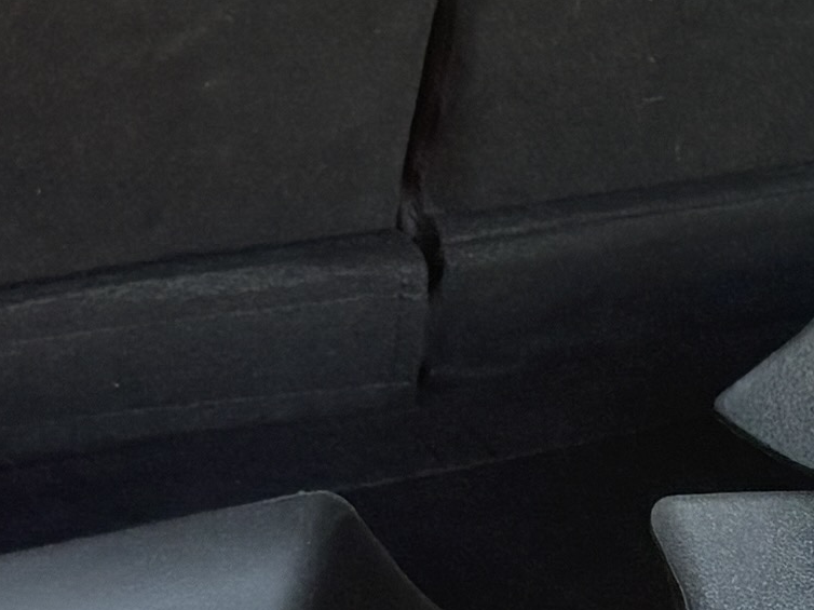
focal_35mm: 197
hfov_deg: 10.0
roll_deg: +0.0
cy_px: 354
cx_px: 728
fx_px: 4631
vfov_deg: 7.5
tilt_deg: -23.2
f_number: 1.6
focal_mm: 5.96
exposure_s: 1/171
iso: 125
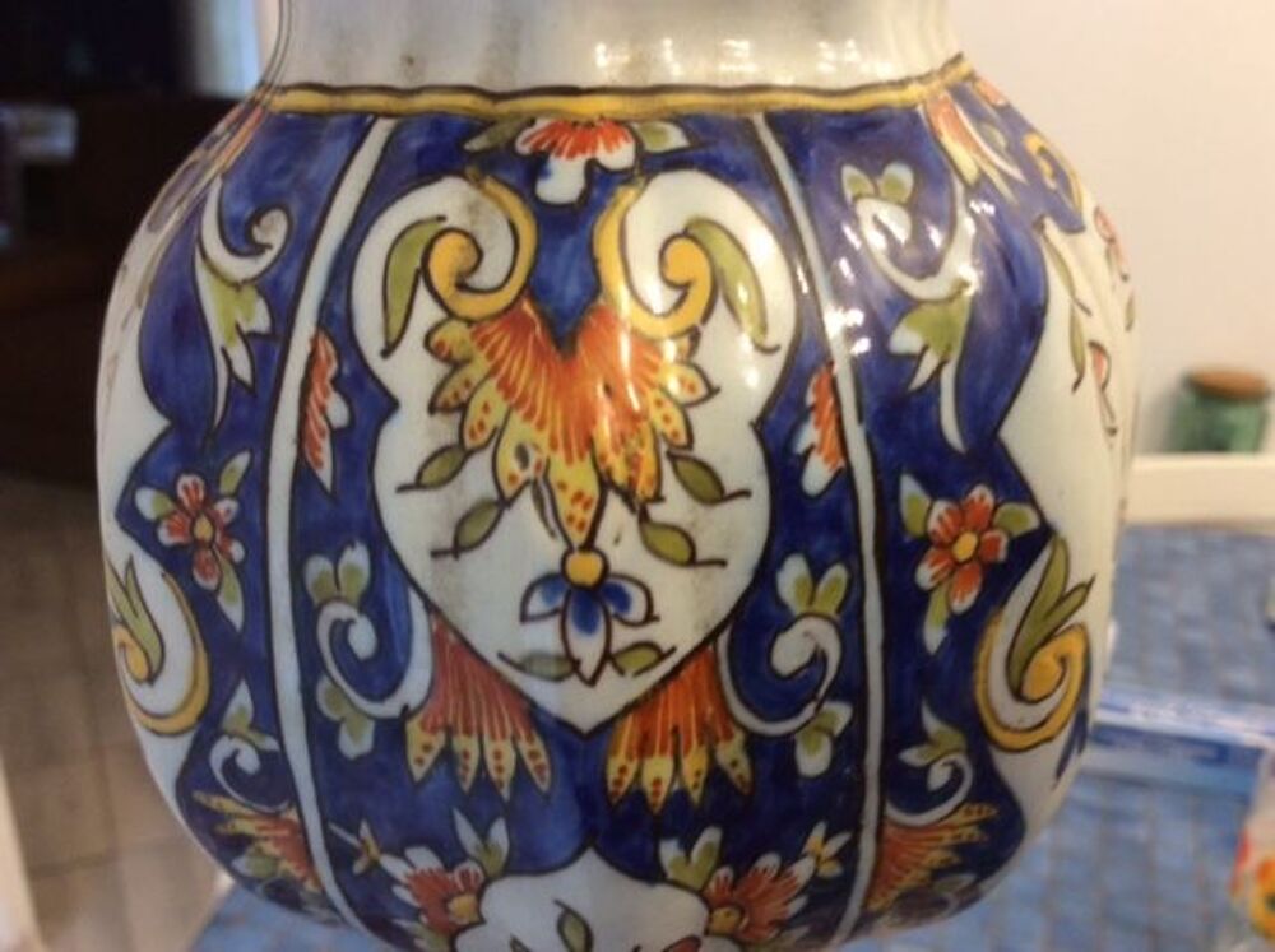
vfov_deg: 44.1
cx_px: 638
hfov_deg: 56.9
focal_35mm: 32
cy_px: 476
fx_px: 1177
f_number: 2.4
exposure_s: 1/25
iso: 80
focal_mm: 3.3
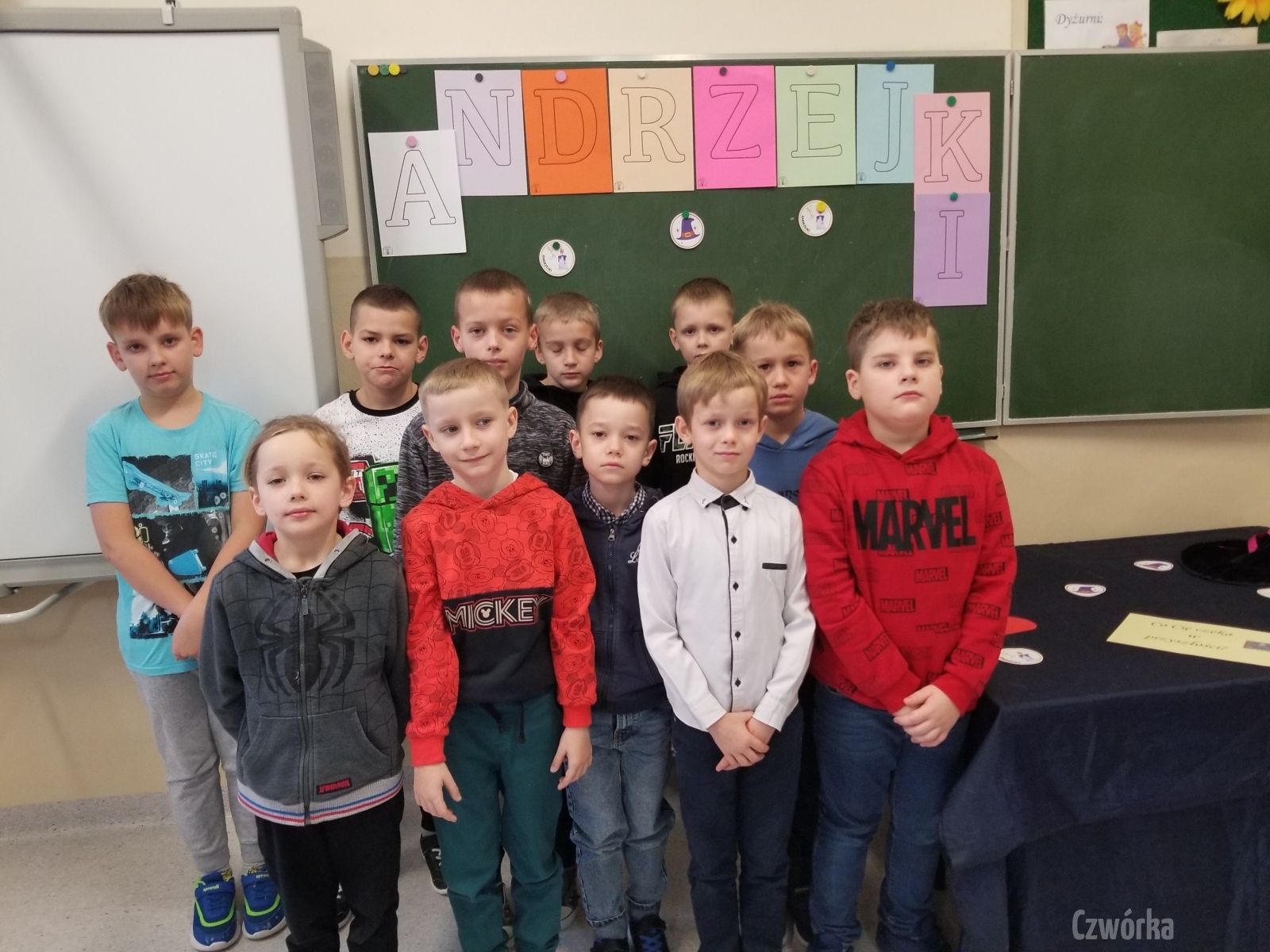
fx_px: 954
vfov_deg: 53.1
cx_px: 635
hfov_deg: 67.3
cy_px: 476
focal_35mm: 26
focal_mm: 4.25
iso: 200
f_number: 1.7
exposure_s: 1/33
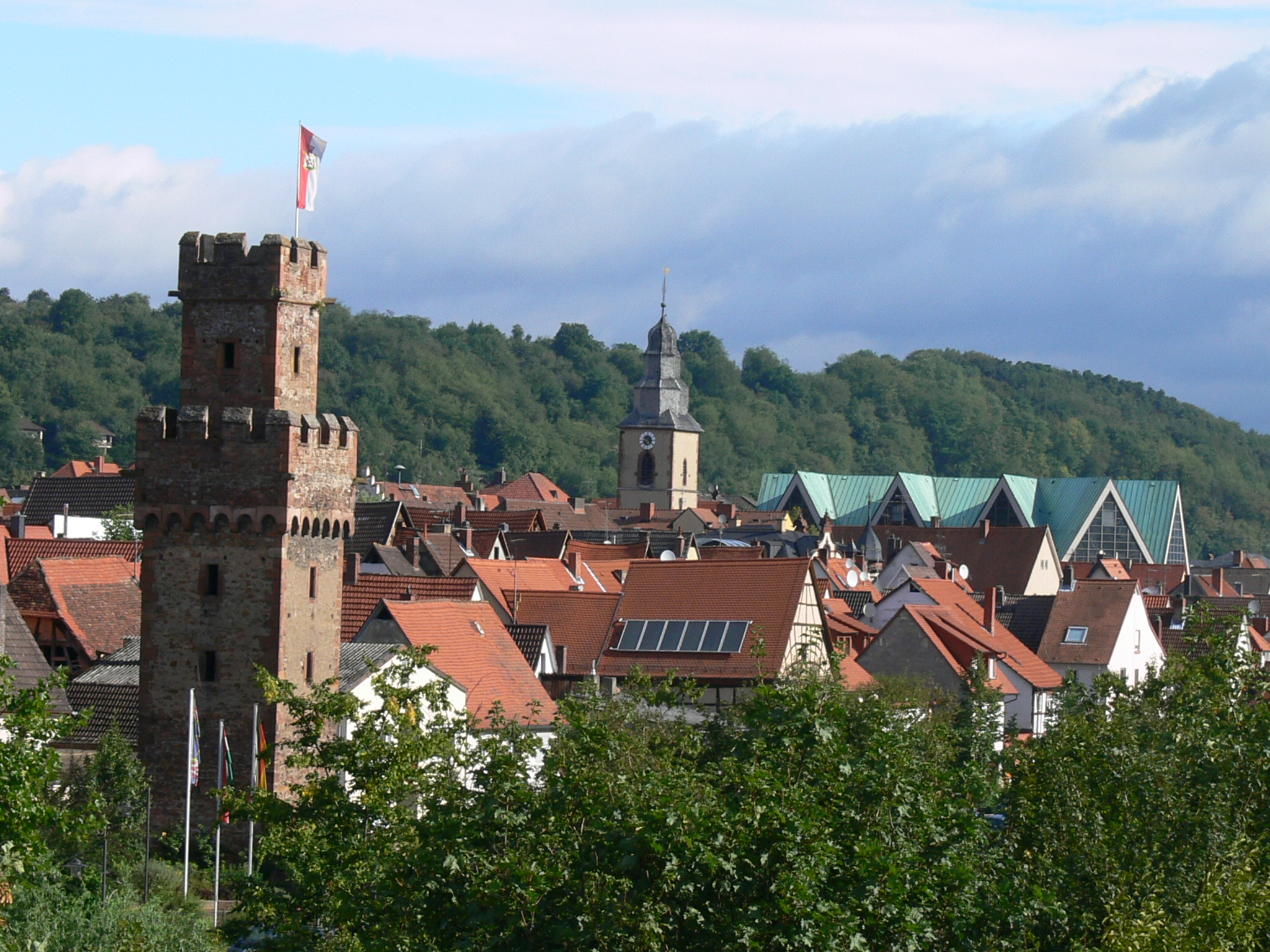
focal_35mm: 141
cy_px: 476
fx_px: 5173
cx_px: 635
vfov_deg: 10.5
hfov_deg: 14.0
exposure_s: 1/320
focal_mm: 18.8
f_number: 5.6
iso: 80
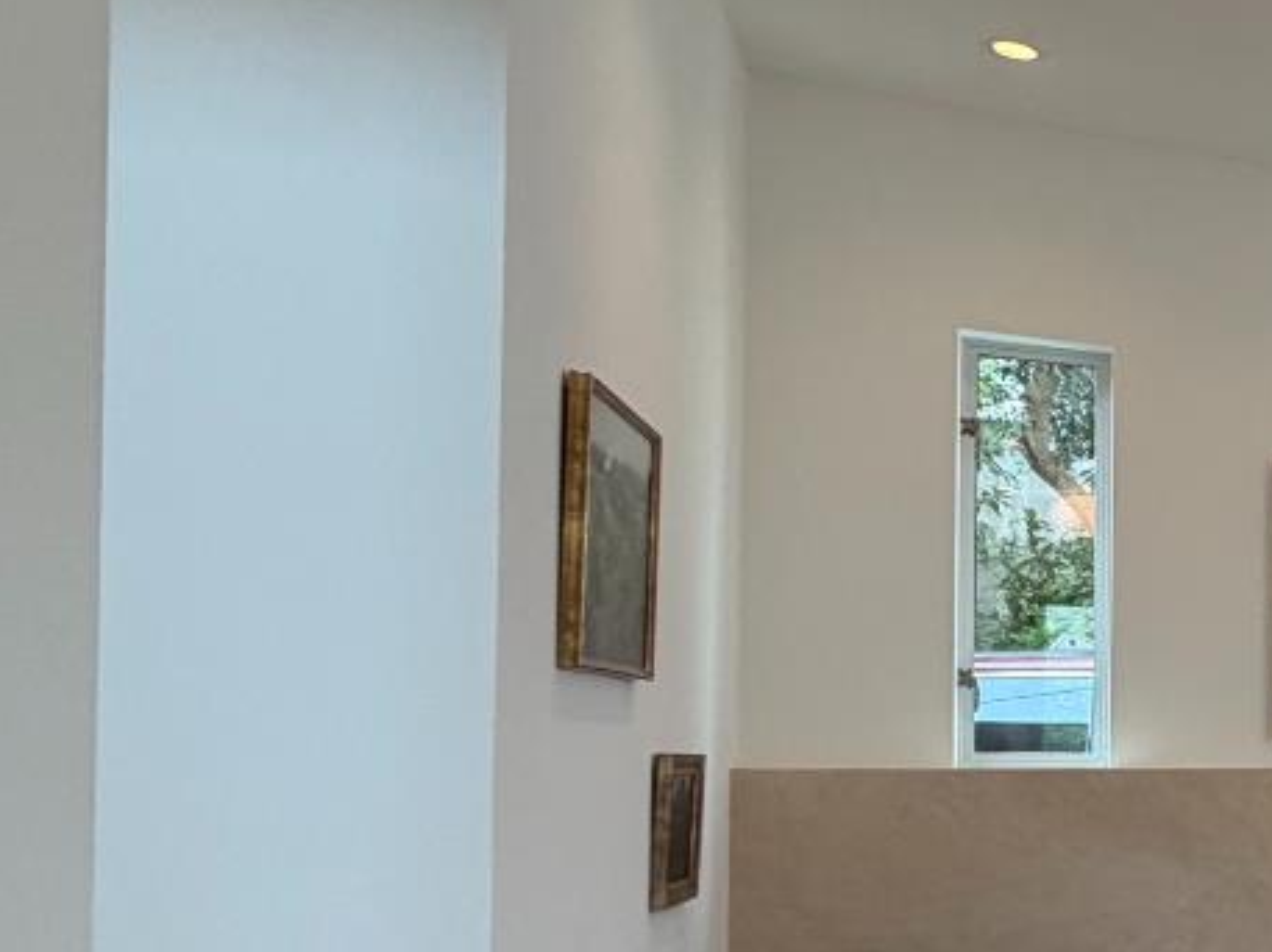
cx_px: 2060
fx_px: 1689
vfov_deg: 30.8
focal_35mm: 46
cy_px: 742
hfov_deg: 25.6
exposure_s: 1/120
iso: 160
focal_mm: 2.22
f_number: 2.2
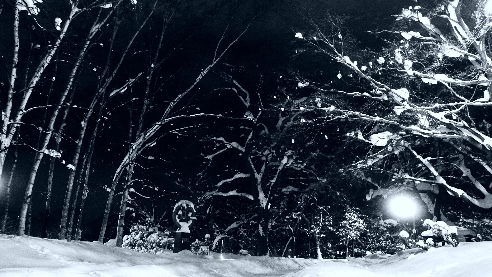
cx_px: 245
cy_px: 161
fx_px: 417
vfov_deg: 36.6
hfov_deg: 61.0
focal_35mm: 32
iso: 3200
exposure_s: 1/15
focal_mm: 20
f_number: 5
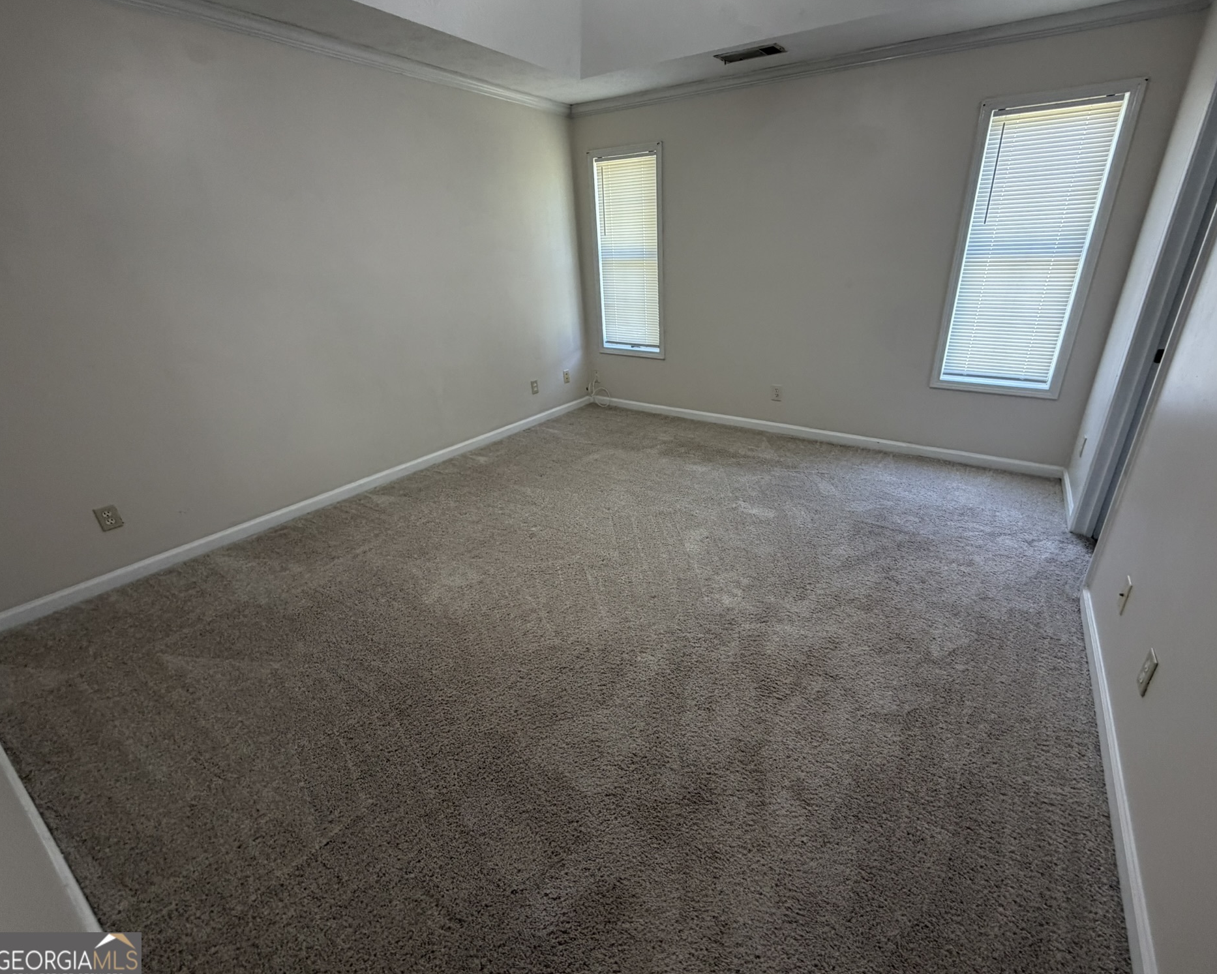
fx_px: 540
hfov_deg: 96.6
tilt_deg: -24.1
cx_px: 661
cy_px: 481
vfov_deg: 84.0
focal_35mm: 15
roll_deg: +2.0
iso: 250
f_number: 2.2
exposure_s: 1/60
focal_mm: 2.22
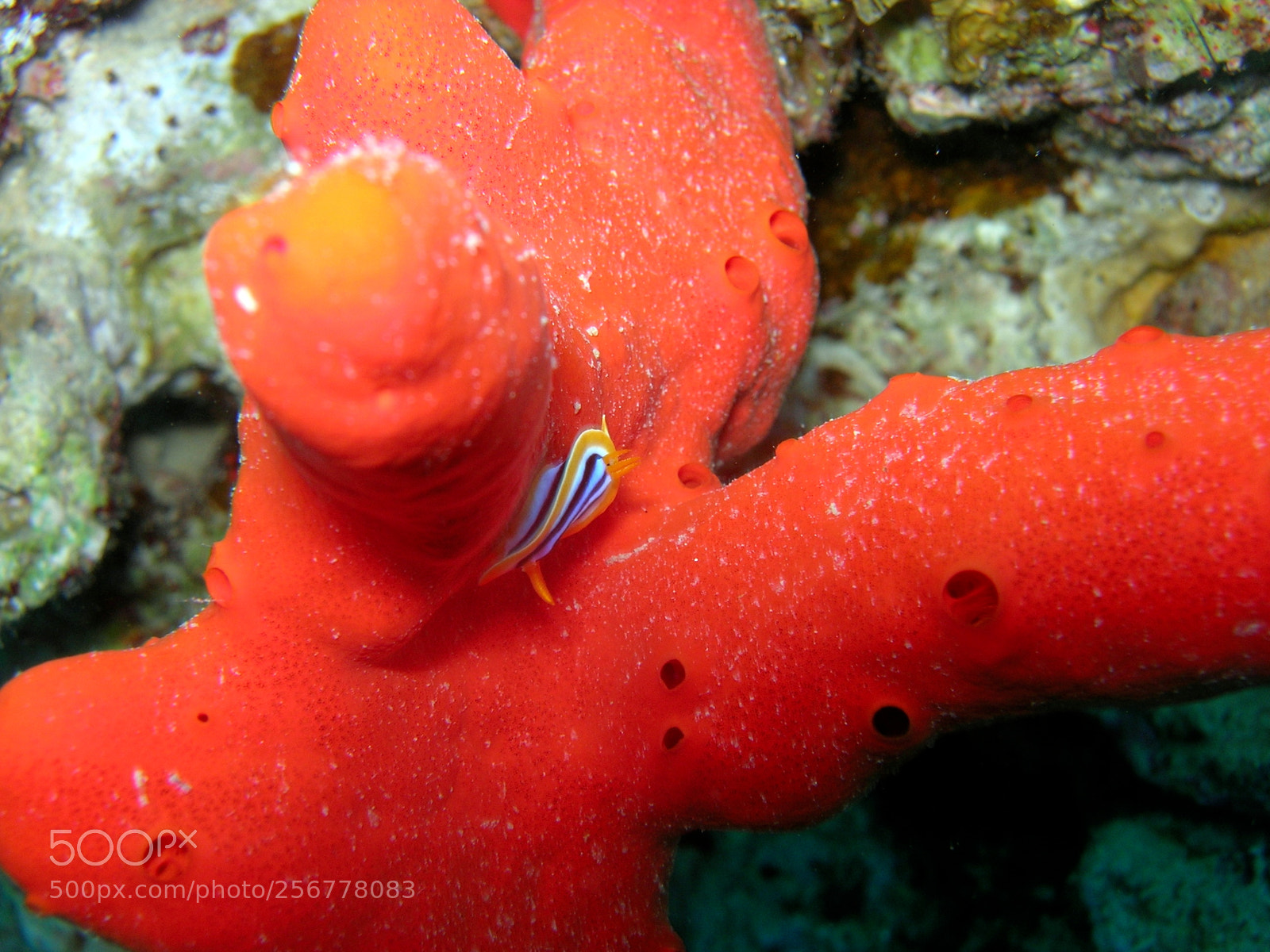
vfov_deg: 37.7
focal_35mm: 38
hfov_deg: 49.0
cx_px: 635
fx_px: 1394
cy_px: 476
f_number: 4.8
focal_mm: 7.8
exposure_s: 1/60.1
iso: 64
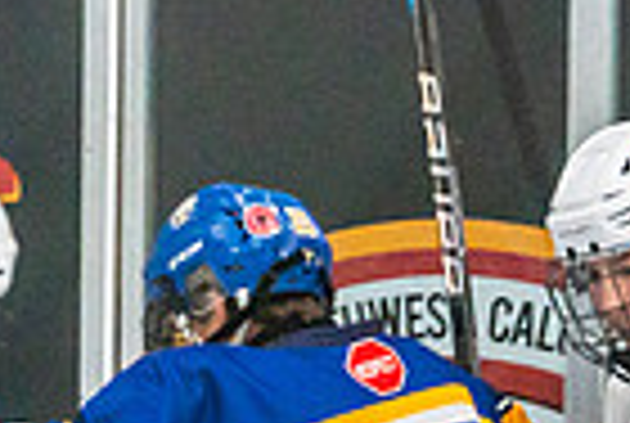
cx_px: 598
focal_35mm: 1205
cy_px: 1063
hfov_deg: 1.7
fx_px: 21132
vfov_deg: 1.1
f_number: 2.8
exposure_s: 1/1250
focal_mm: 200
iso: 3200
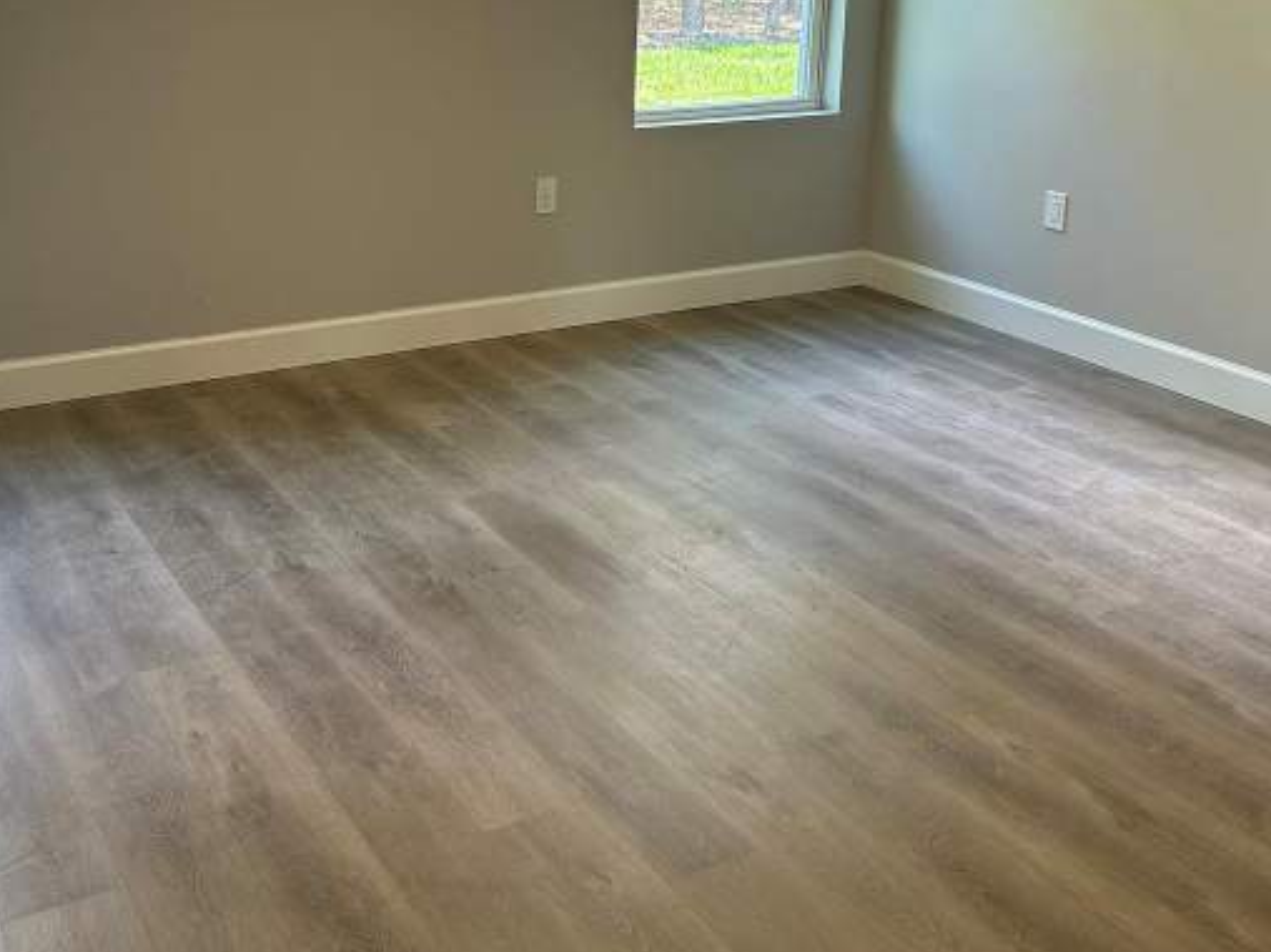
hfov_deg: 45.5
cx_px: 511
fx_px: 1505
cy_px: 220
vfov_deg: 34.3
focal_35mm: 41
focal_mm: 5.7
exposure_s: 1/120
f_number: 1.5
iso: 100
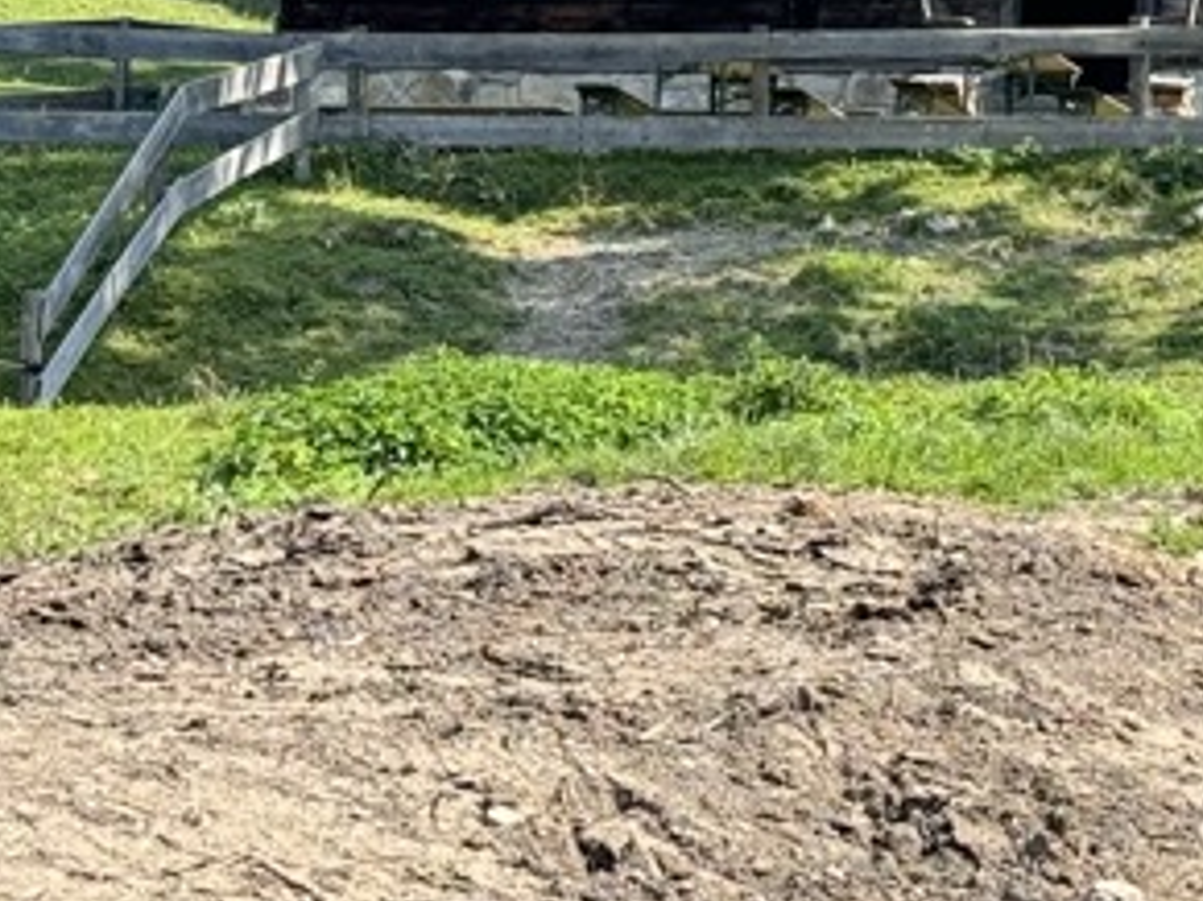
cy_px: -517
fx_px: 5871
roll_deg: +0.0
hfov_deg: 11.5
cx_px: 1422
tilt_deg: +14.0
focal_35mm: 169
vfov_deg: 8.5
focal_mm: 6.76
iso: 64
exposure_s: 1/980
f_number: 1.78
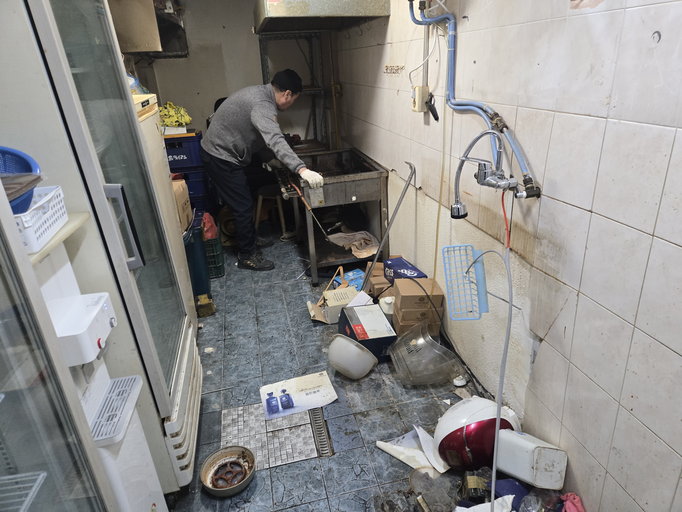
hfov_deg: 73.9
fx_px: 453
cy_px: 256
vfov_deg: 58.9
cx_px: 341
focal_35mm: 23
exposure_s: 1/120
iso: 800
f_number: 1.8
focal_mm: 5.4
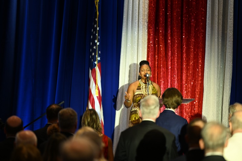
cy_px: 80
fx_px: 1344
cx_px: 121
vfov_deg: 6.9
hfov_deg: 10.3
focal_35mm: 200
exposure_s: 1/100
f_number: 2.8
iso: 1600
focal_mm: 200
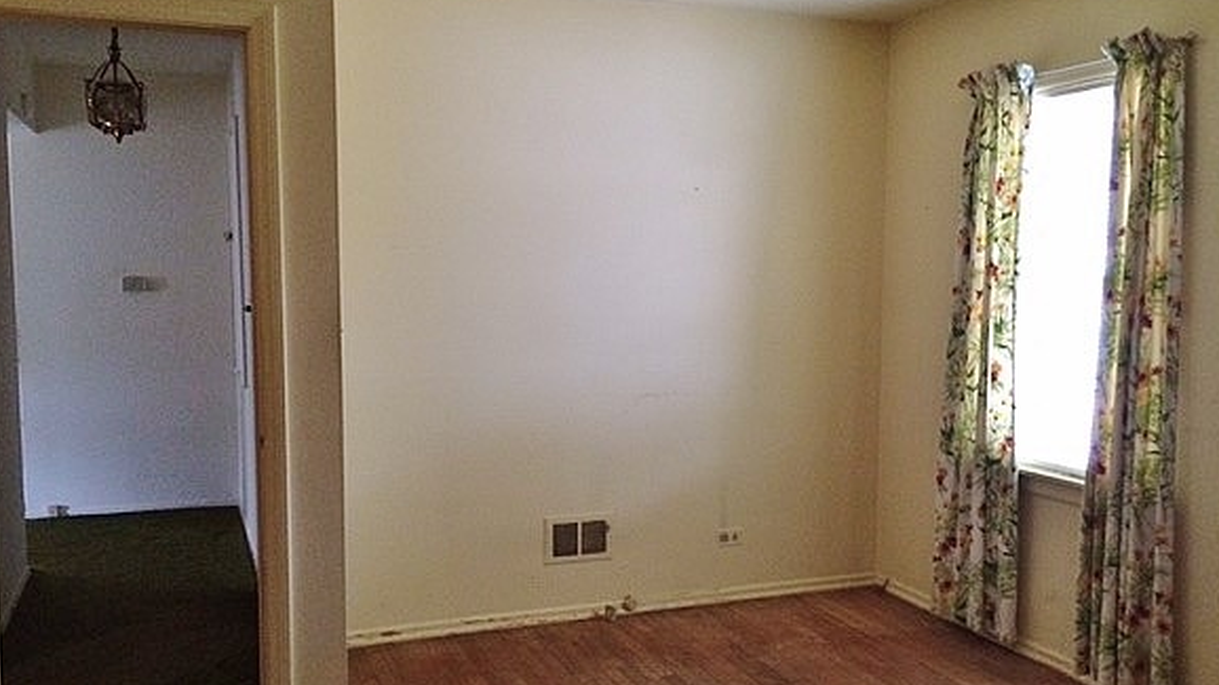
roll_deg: +0.3
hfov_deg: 56.6
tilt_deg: -5.9
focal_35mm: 35
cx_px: 645
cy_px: 373
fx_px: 1131
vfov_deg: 33.7
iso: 320
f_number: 2.2
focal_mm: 4.15
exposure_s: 1/20
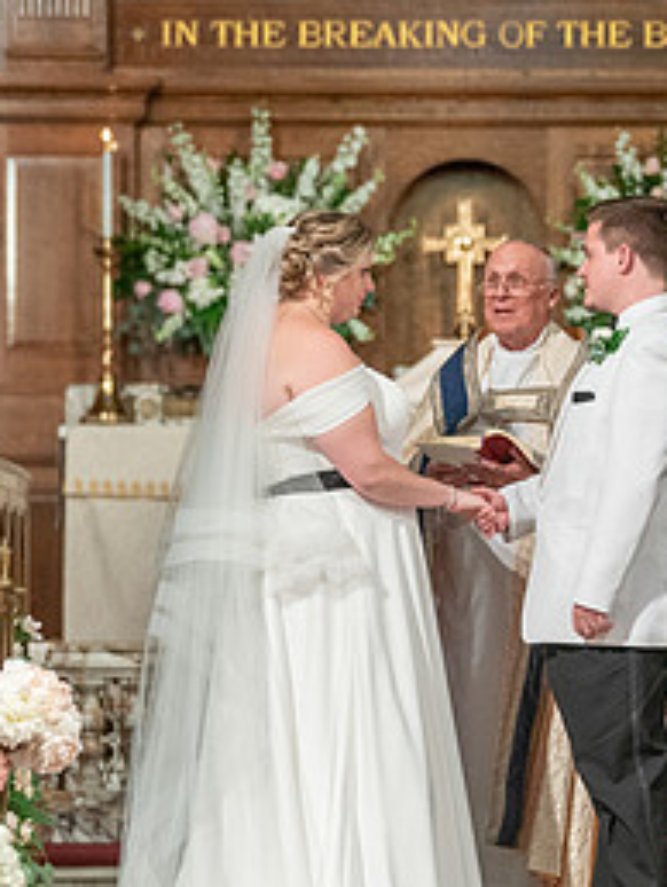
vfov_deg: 6.6
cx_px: 450
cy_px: 601
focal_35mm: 298
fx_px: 7643
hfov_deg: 5.0
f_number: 3.2
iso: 2000
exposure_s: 1/200
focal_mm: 126
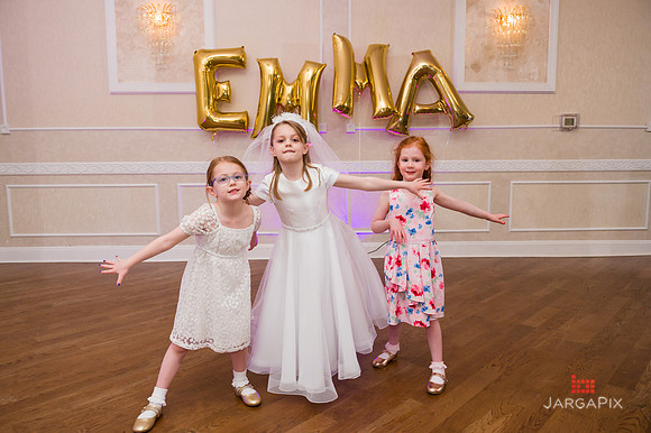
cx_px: 326
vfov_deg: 49.5
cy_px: 216
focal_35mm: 26
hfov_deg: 69.4
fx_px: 470
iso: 1250
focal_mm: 26
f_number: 5
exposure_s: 1/200
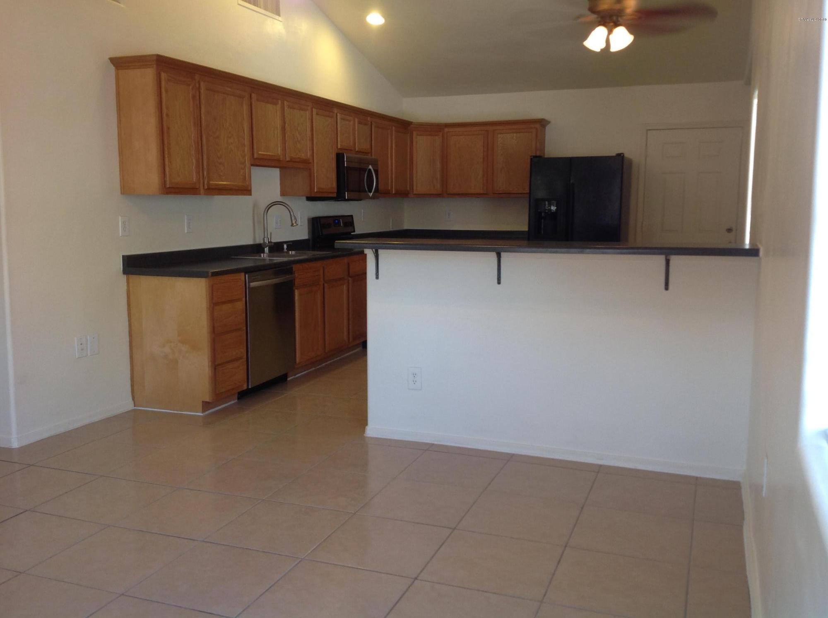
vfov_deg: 40.6
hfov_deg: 52.7
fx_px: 836
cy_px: 309
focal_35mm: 35
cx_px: 414
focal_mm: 4.28
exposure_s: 1/20
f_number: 2.4
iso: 50
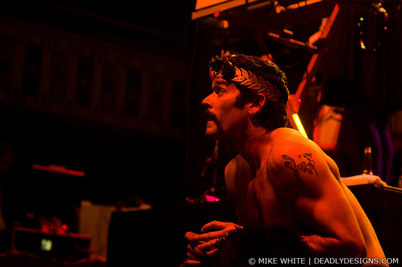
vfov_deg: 13.0
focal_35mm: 105
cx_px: 201
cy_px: 134
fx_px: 1171
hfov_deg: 19.5
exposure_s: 1/125
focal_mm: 70
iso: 640
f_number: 2.8
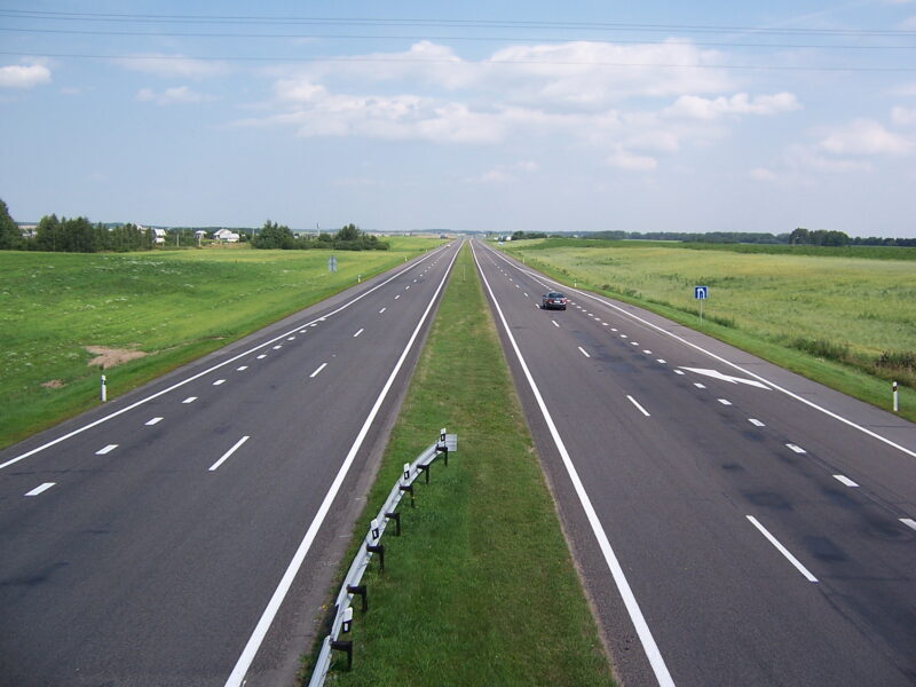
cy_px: 344
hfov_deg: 55.4
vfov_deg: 42.9
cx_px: 458
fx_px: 873
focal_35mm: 33
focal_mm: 5.5
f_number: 3.4
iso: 80
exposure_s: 1/1000
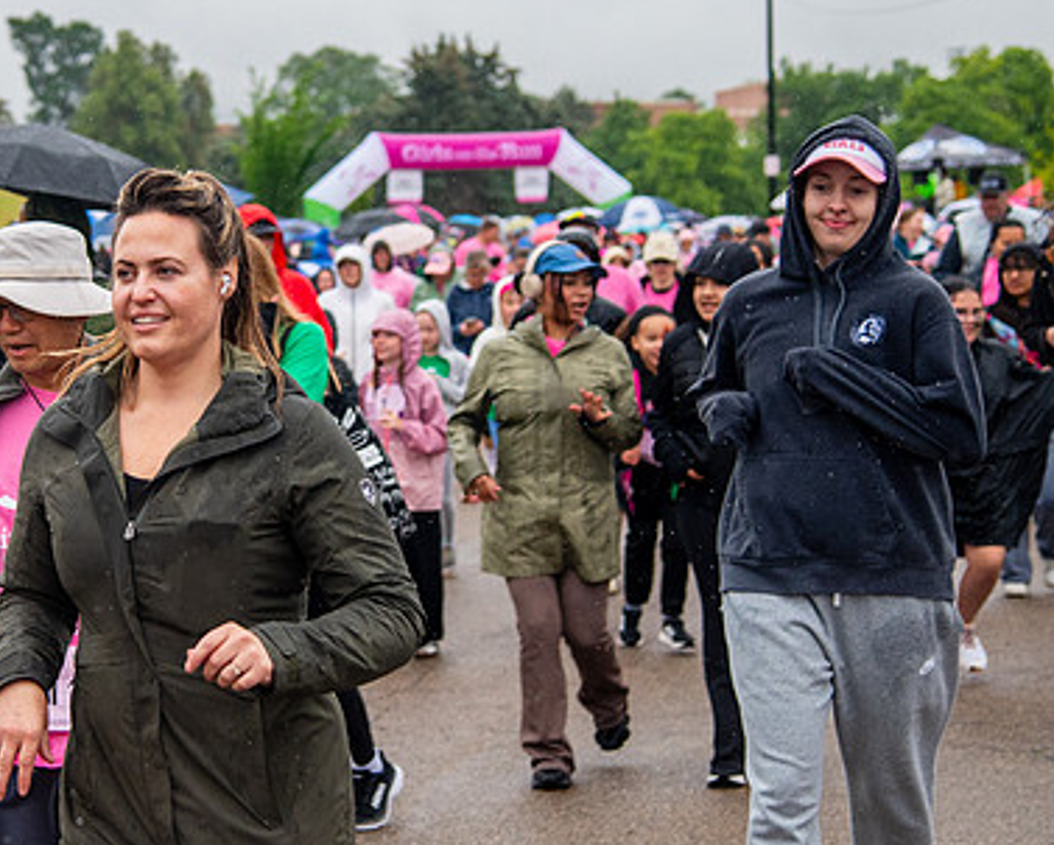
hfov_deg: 18.5
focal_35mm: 102
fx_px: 3183
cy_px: 338
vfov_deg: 15.1
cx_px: 91
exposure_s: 1/1600
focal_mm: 52
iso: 1600
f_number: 4
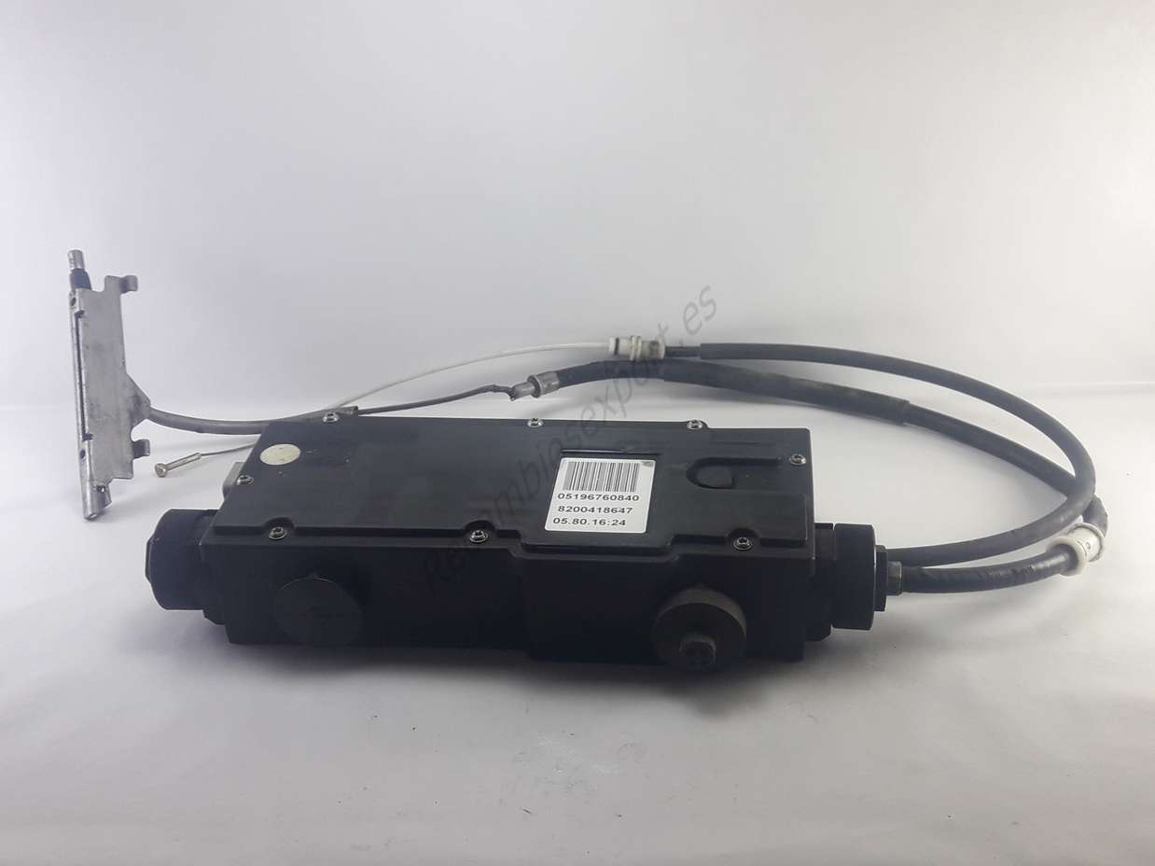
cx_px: 578
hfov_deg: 63.5
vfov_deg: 49.7
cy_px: 433
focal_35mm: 28
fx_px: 934
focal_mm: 3.7
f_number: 1.9
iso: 50
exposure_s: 1/50
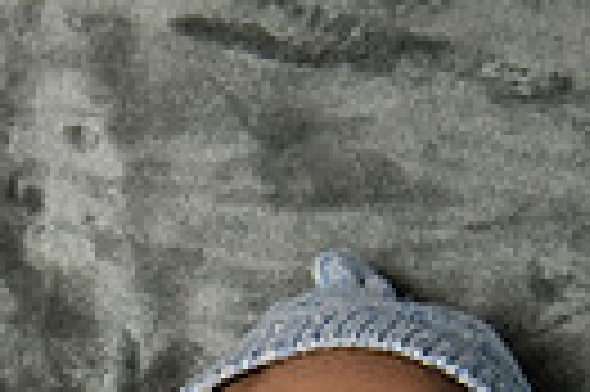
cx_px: -230
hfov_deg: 10.3
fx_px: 3192
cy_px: 786
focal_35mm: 195
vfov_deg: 6.8
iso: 800
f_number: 6.3
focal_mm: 44
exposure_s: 1/200
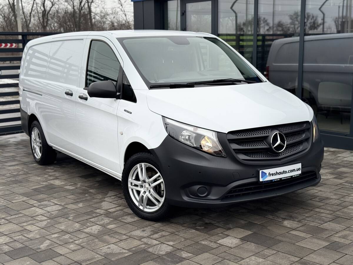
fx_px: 489
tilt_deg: -9.6
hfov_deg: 39.7
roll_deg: +0.9
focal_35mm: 48
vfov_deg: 30.3
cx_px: 176
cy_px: 132
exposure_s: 1/995
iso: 64
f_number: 1.78
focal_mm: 6.76
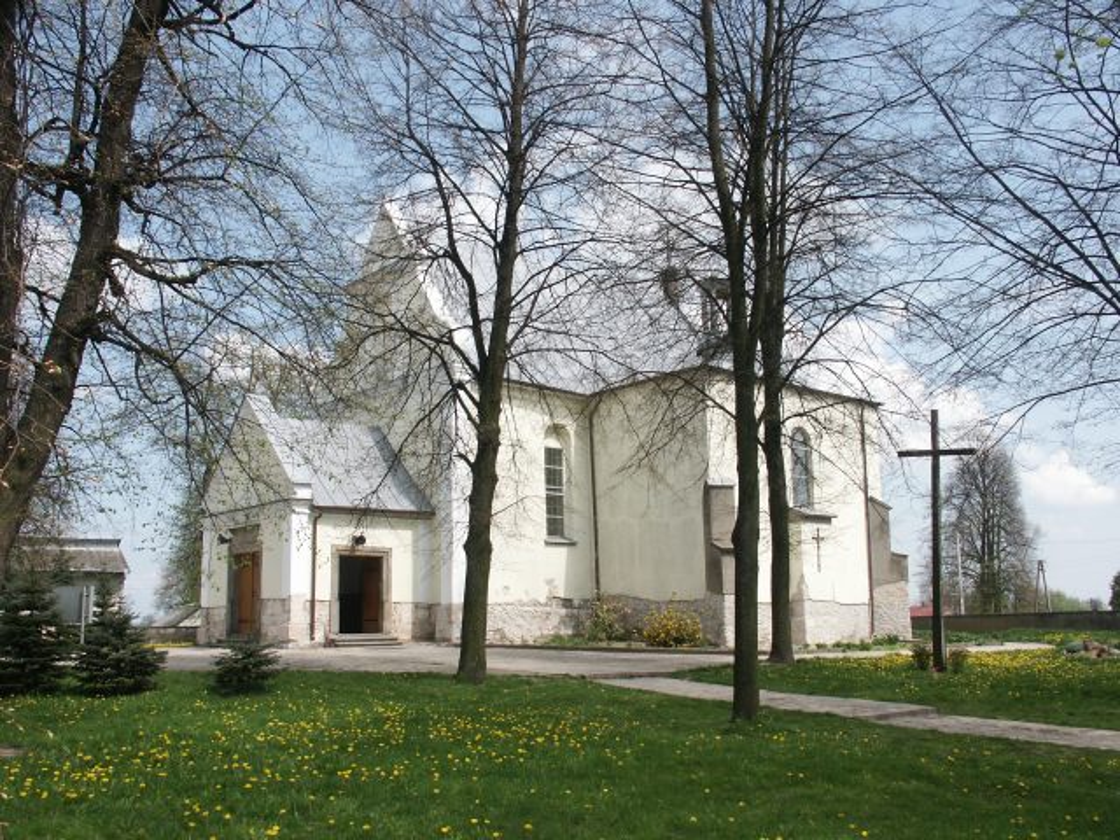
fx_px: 1068
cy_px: 420
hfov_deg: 55.4
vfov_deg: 42.9
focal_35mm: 33
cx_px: 560
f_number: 8
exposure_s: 1/250
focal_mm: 8.57
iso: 100
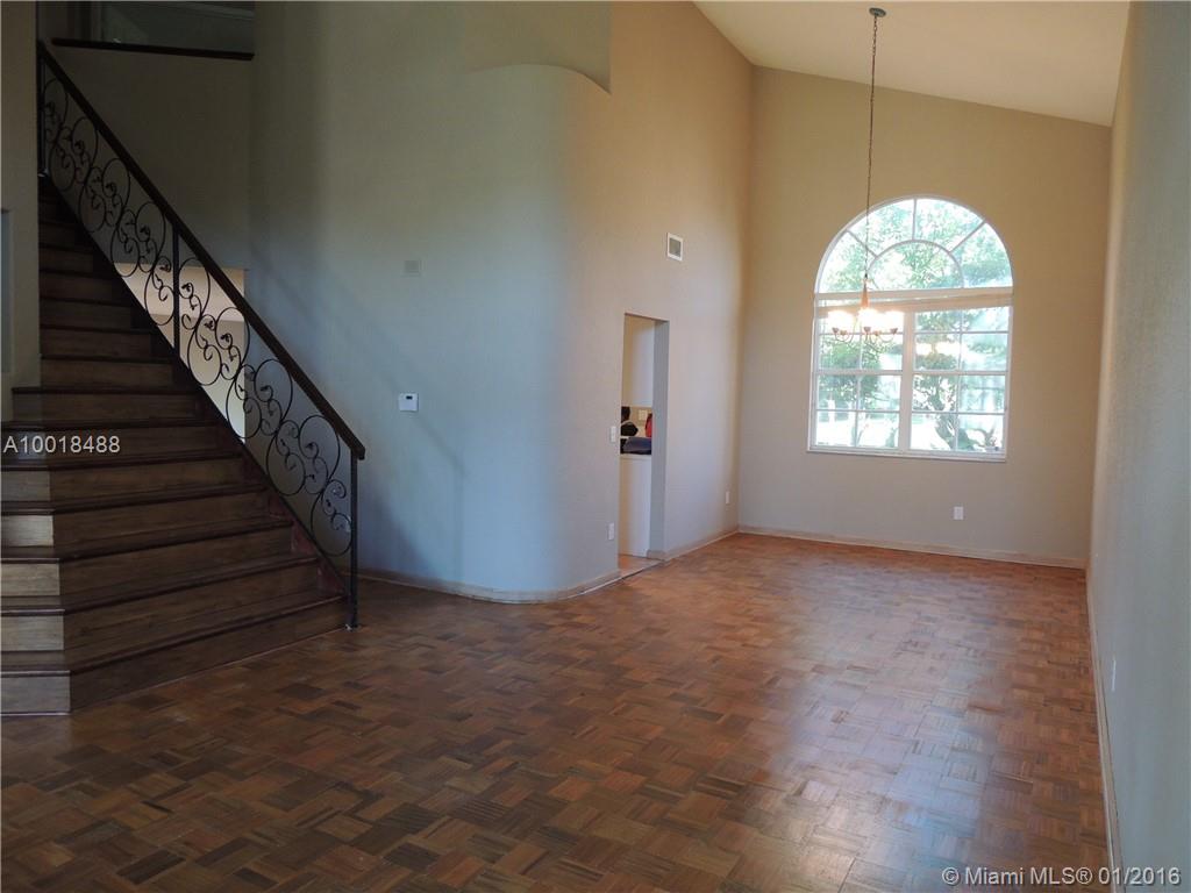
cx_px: 596
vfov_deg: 56.8
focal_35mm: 24
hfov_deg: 71.6
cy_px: 446
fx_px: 826
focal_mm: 4.3
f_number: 3
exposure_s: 1/30
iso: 280
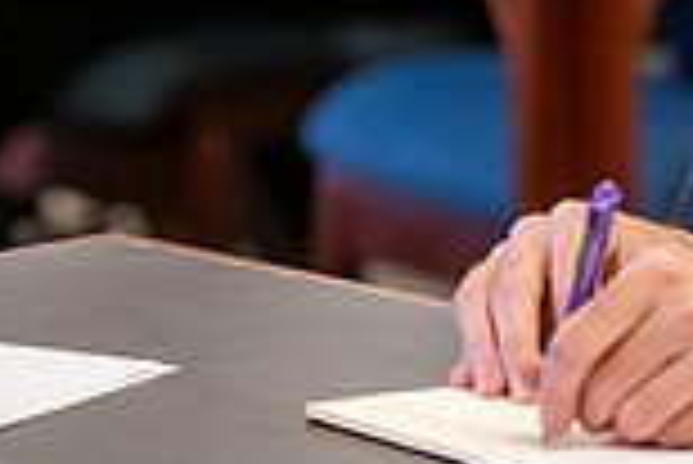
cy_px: -227
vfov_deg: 3.3
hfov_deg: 4.9
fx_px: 7977
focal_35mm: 414
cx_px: 999
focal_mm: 110
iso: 1600
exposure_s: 1/160
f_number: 2.8
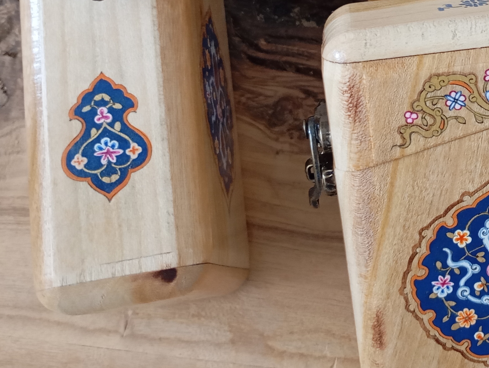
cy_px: 26
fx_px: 919
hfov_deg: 27.6
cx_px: 515
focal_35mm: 65
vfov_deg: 22.0
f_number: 1.8
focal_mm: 4.27
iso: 1336
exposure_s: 1/33.3
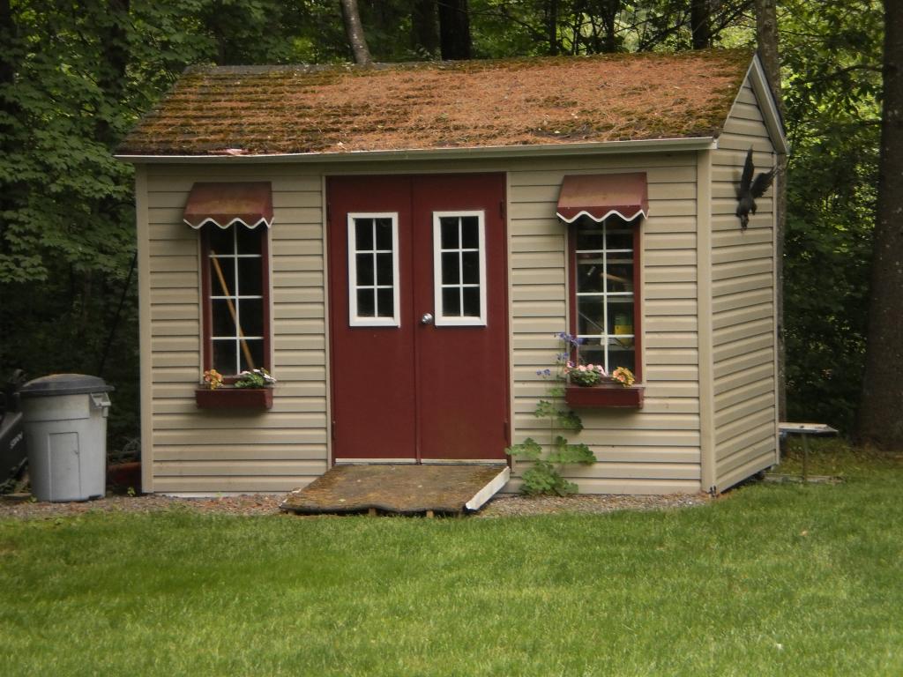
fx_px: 2817
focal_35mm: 108
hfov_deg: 18.2
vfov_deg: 13.7
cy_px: 338
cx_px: 452
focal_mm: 18.9
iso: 160
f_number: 5.9
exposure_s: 1/100
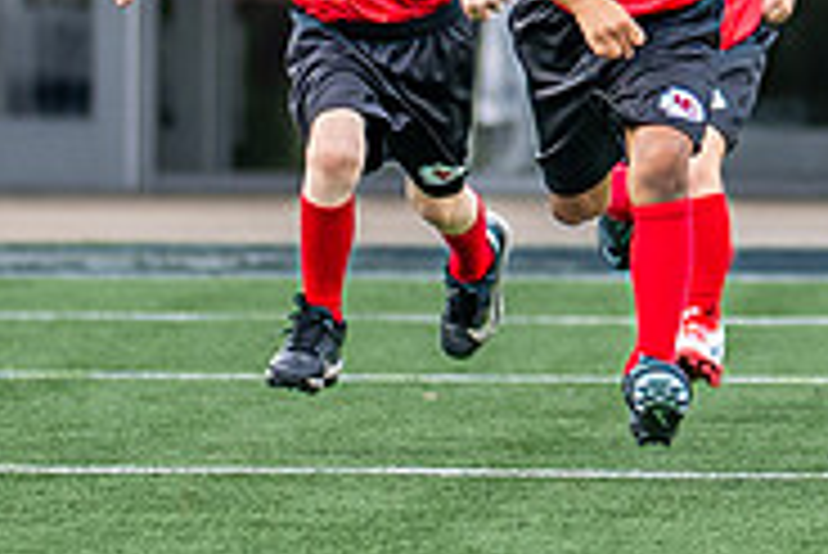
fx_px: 12936
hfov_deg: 3.7
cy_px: -64
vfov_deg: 2.4
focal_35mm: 562
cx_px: 886
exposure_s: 1/1600
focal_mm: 50
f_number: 1.2
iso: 100
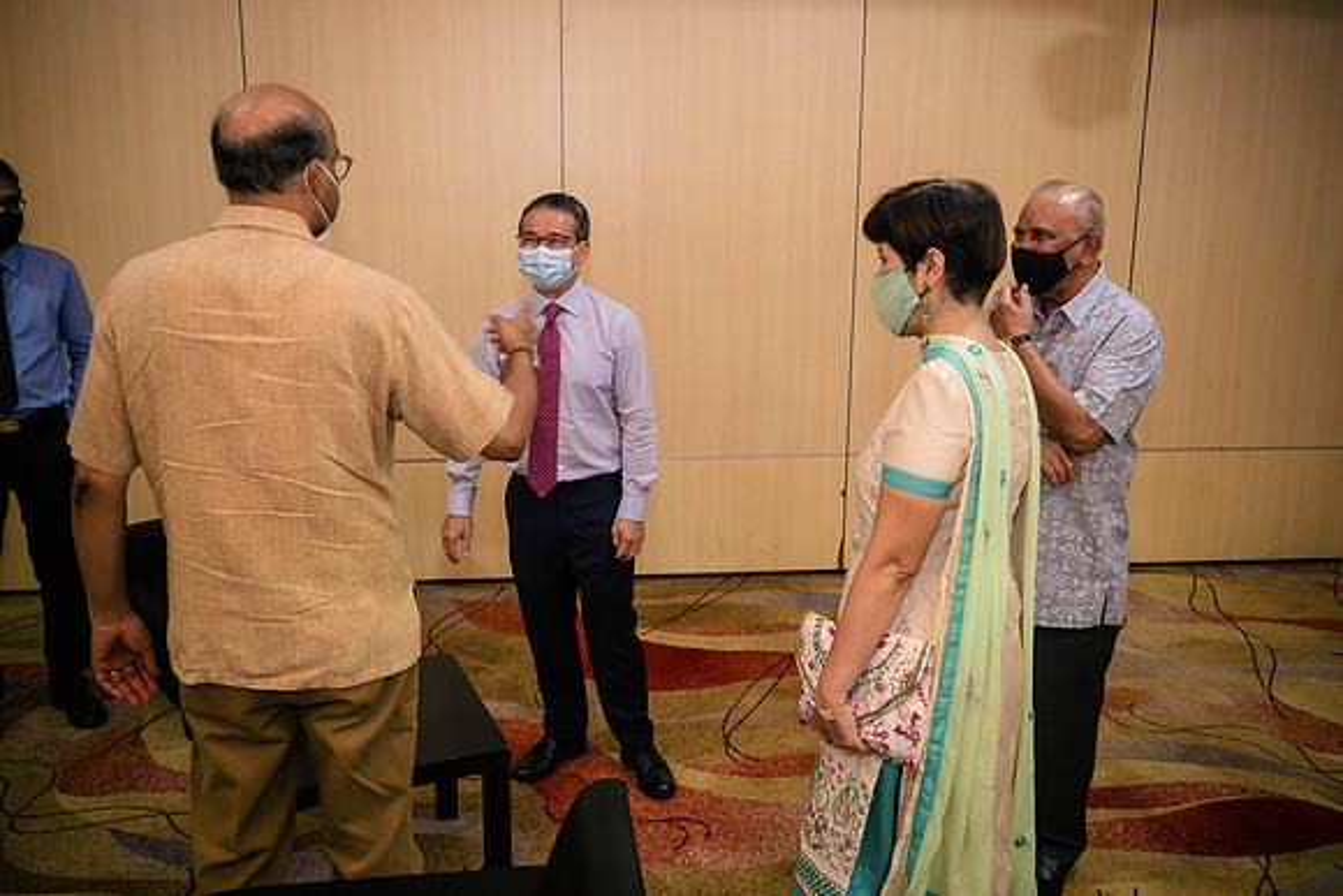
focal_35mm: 30
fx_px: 1125
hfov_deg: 61.6
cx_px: 672
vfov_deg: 43.4
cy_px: 406
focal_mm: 14
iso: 1000
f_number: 2.8
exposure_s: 1/80
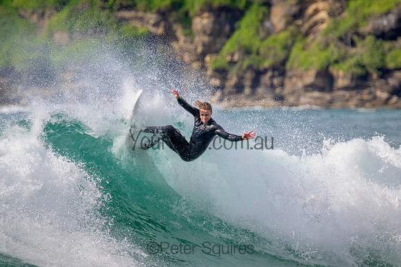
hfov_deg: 2.6
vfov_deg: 1.7
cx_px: 200
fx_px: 8913
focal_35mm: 800
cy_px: 134
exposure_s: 1/1600
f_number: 11
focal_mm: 800
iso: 900
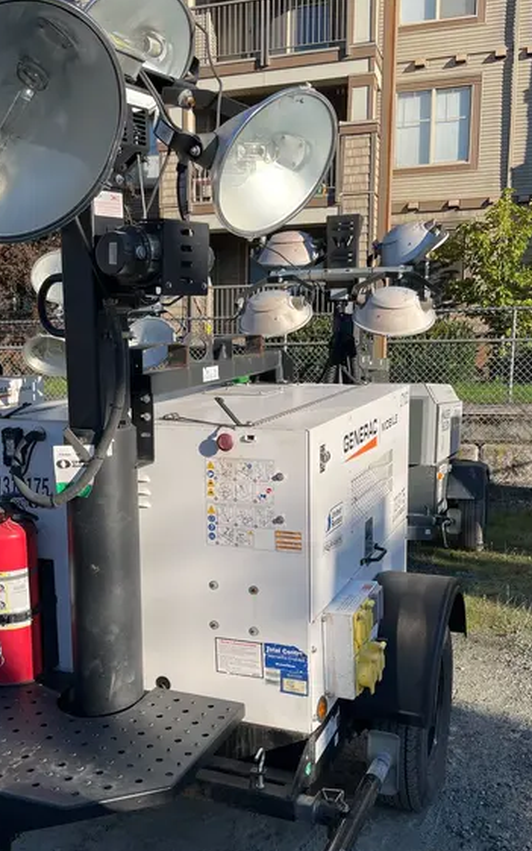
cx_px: 200
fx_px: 834
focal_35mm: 36
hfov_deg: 35.2
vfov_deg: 53.9
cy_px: 465
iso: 50
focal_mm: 5.1
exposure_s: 1/2410
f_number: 1.6
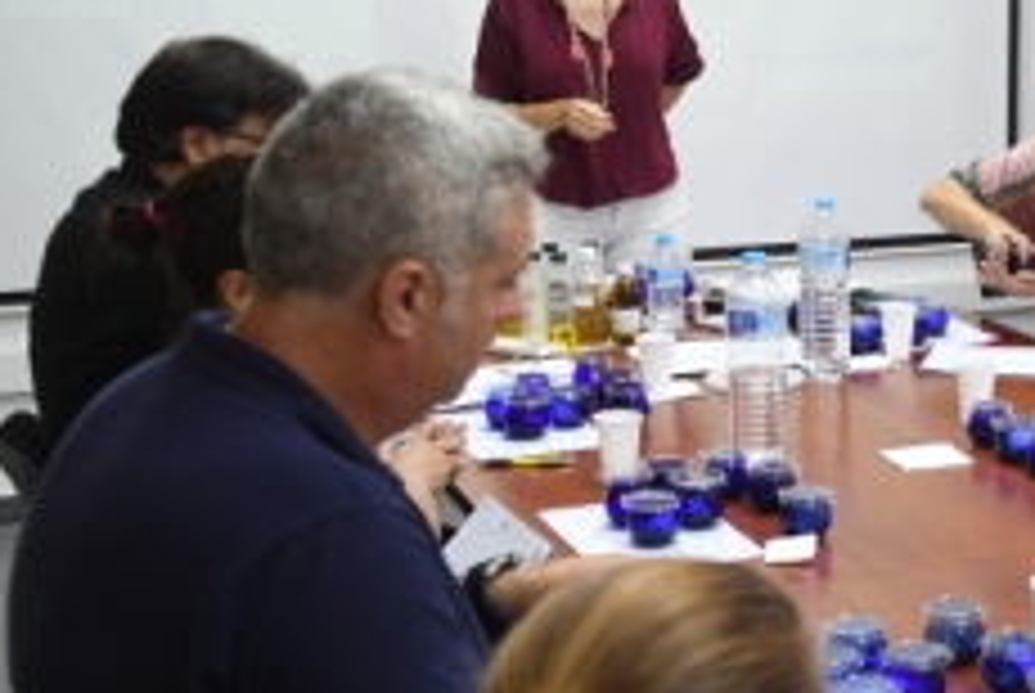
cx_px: 981
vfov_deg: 19.5
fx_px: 2015
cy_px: 403
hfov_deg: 27.5
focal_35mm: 70
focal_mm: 24
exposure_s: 1/100
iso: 800
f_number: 2.8
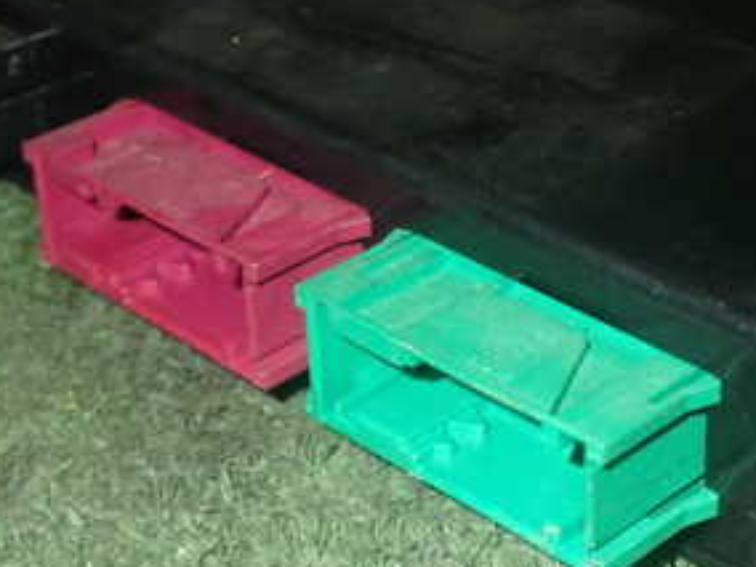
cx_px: 508
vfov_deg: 15.9
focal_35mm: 93
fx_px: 2031
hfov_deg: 21.0
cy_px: 202
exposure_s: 1/40
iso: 800
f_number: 9
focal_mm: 7.84
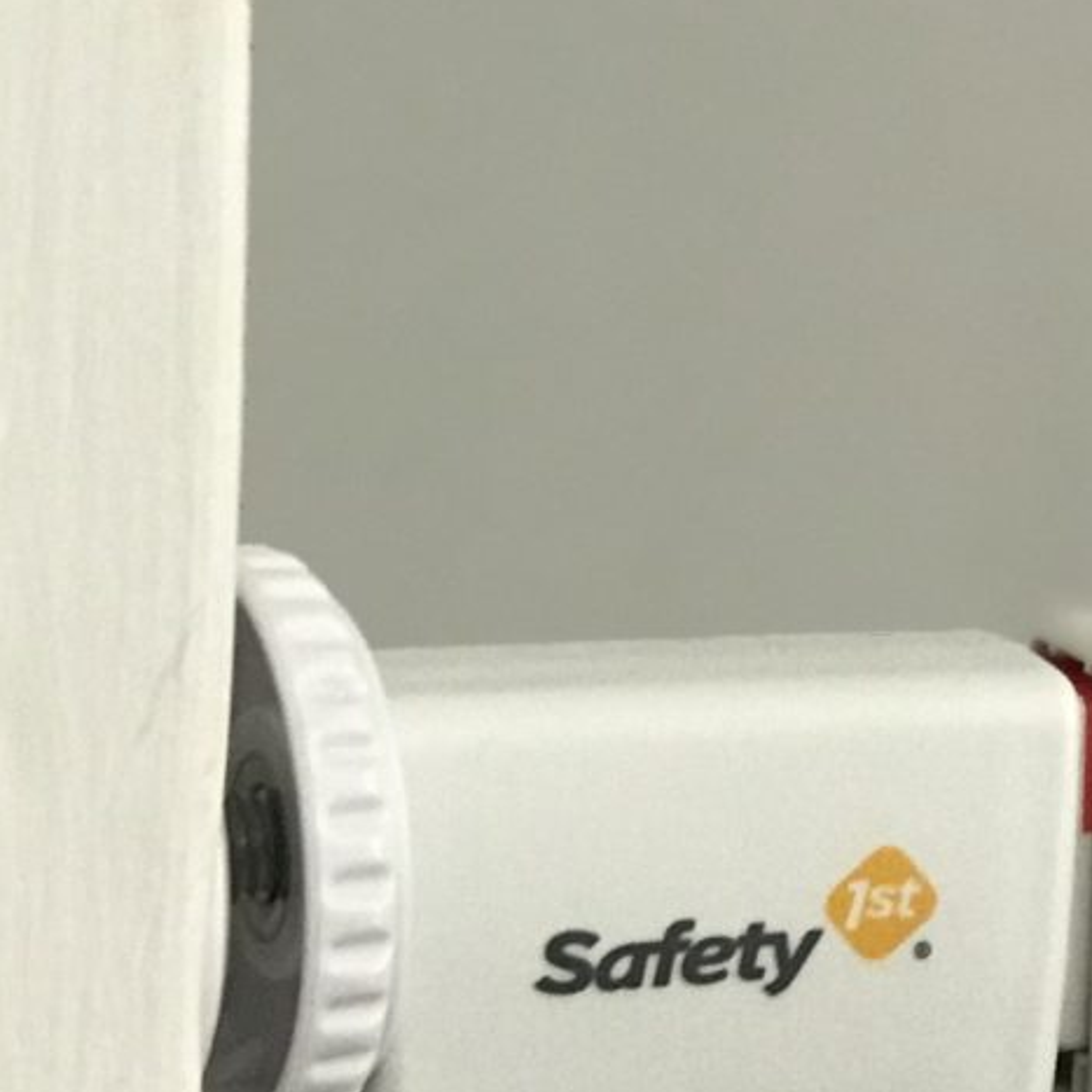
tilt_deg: -14.7
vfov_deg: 8.4
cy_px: 884
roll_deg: -1.9
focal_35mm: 207
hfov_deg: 8.4
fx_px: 7388
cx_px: 1321
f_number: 2.8
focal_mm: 6.6
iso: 200
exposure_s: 1/50
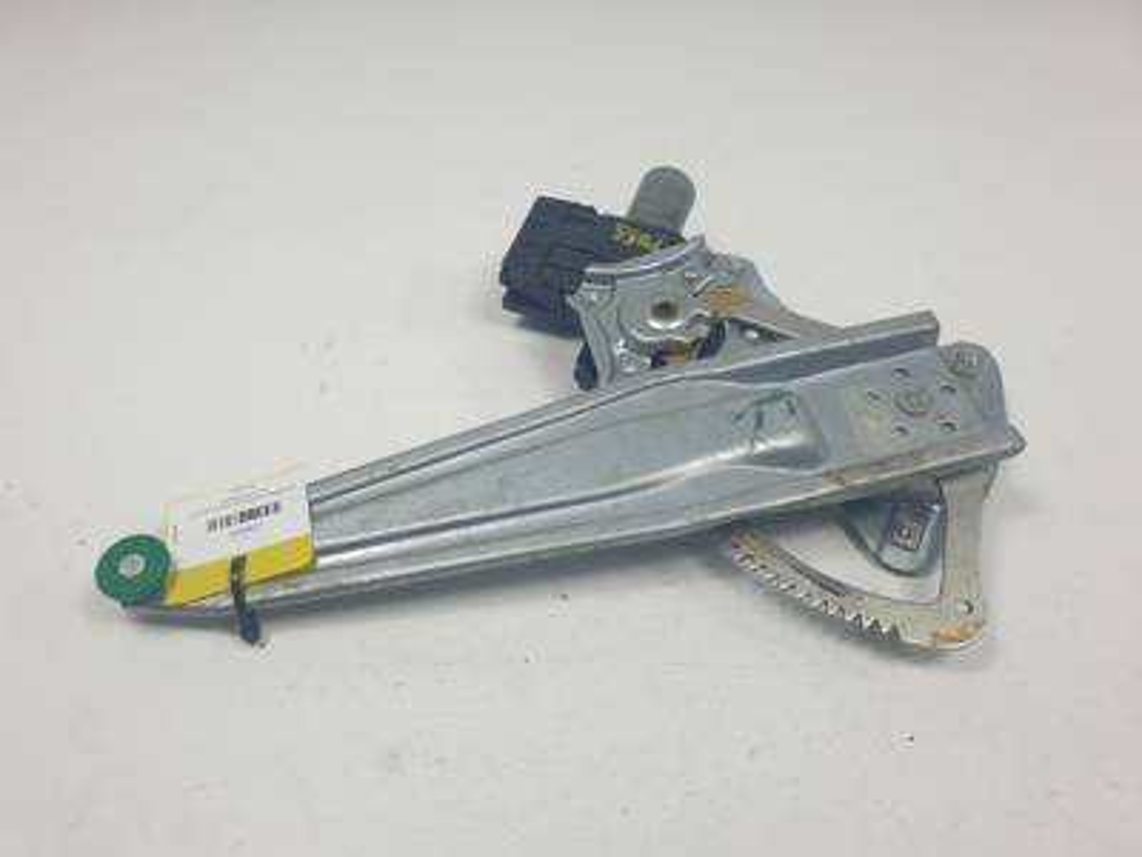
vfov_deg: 53.1
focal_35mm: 26
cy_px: 428
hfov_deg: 67.3
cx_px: 571
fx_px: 858
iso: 50
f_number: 2.4
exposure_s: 1/261
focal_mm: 4.3
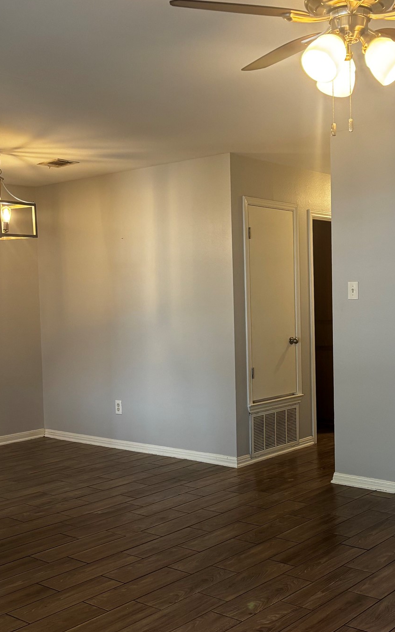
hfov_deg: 30.2
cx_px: 284
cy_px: 332
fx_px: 723
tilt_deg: -2.6
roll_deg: +0.9
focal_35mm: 42
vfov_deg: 47.2
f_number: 1.6
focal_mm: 5.96
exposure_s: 1/60
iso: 125
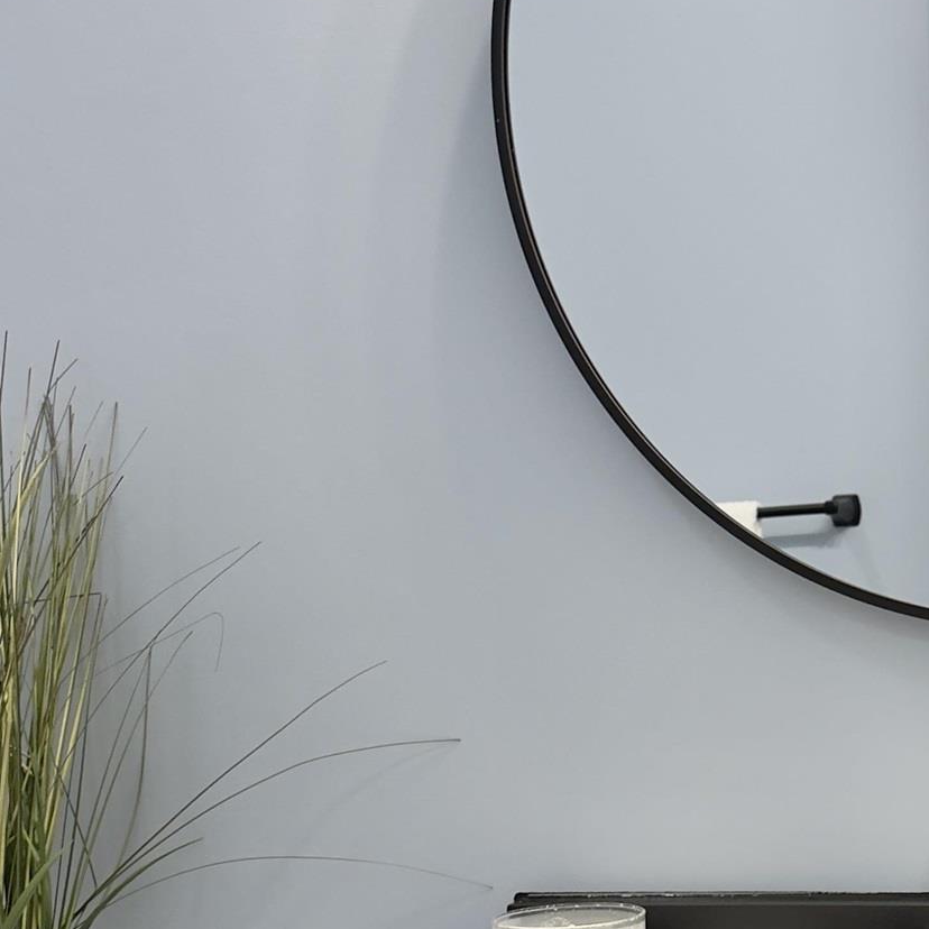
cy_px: 756
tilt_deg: -3.9
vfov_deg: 28.4
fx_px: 1791
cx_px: 932
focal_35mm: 59
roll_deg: +3.6
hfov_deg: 27.4
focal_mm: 6.76
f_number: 1.78
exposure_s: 1/120
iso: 125
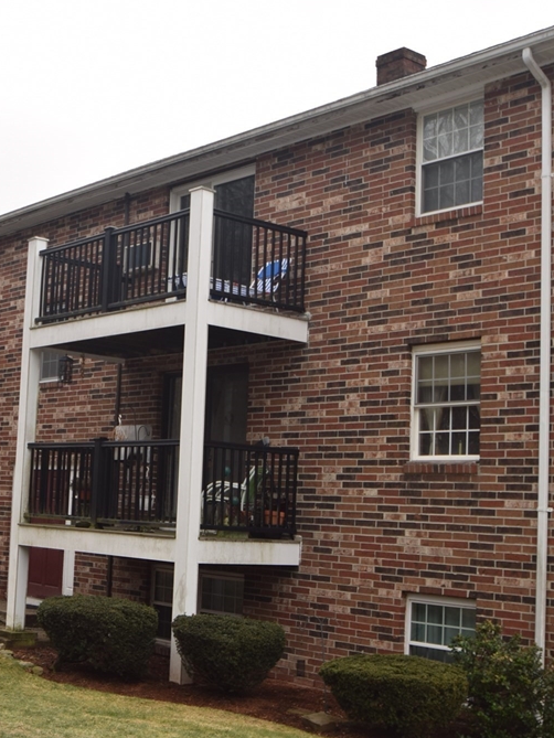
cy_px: 372
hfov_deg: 26.8
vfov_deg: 36.2
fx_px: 1131
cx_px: 85
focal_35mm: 53
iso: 100
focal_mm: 24
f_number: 6.3
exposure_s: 1/160
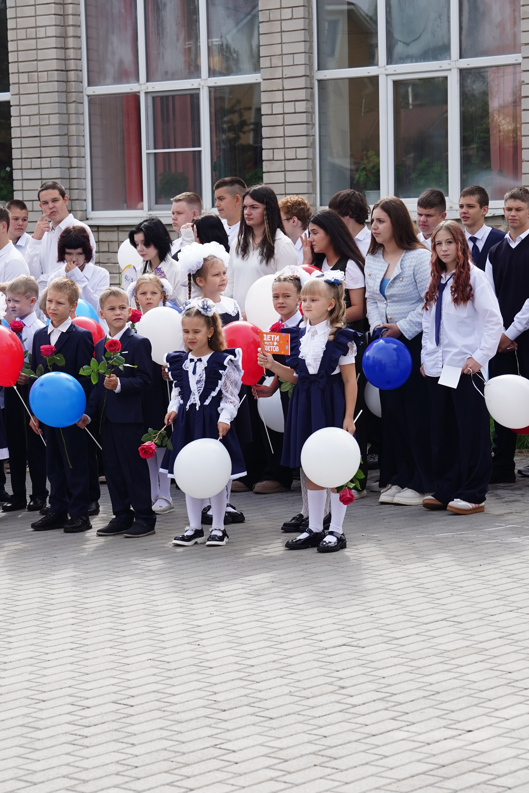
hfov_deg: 13.0
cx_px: 264
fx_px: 2314
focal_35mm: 105
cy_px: 396
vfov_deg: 19.5
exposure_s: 1/500
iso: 250
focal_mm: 70
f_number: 5.6
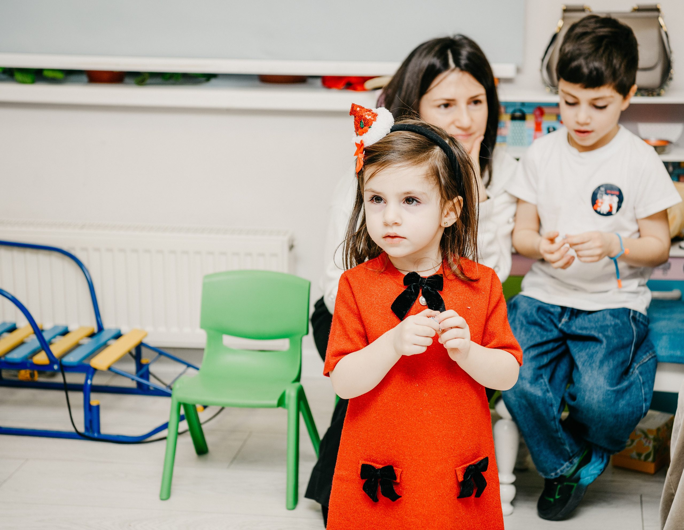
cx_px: 366
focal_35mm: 75
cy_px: 255
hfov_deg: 25.9
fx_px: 1490
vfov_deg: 20.2
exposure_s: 1/160
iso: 320
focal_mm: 65
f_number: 4
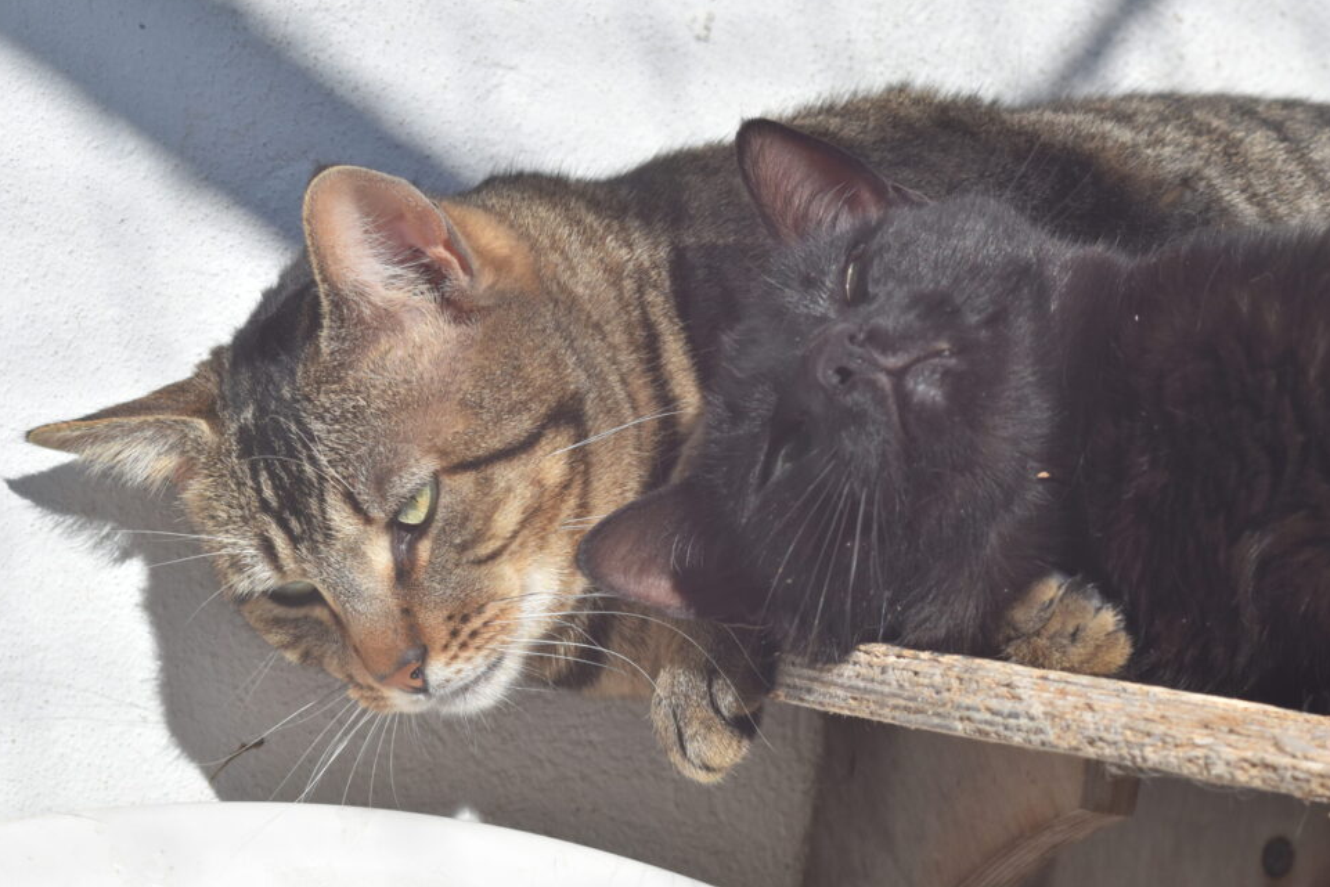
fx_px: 5638
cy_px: 412
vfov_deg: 9.0
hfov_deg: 13.5
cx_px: 693
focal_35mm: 153
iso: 400
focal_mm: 85
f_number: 5.6
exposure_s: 1/1600
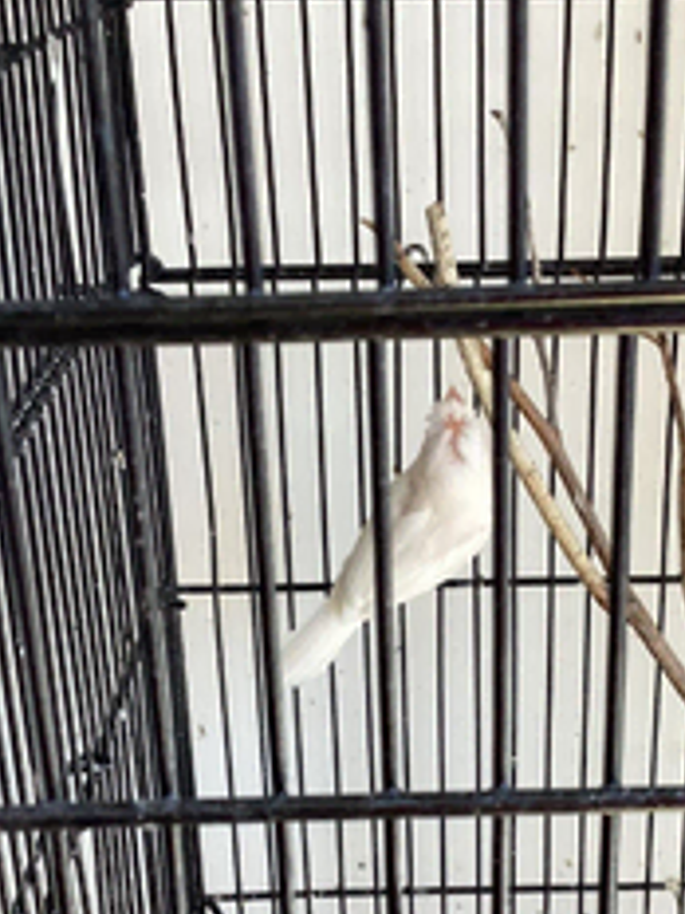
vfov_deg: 30.3
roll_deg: +0.6
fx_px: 1662
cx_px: 478
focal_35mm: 63
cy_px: 664
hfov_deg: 23.1
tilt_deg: -27.4
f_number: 2.4
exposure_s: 1/60
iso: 80
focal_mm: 3.3
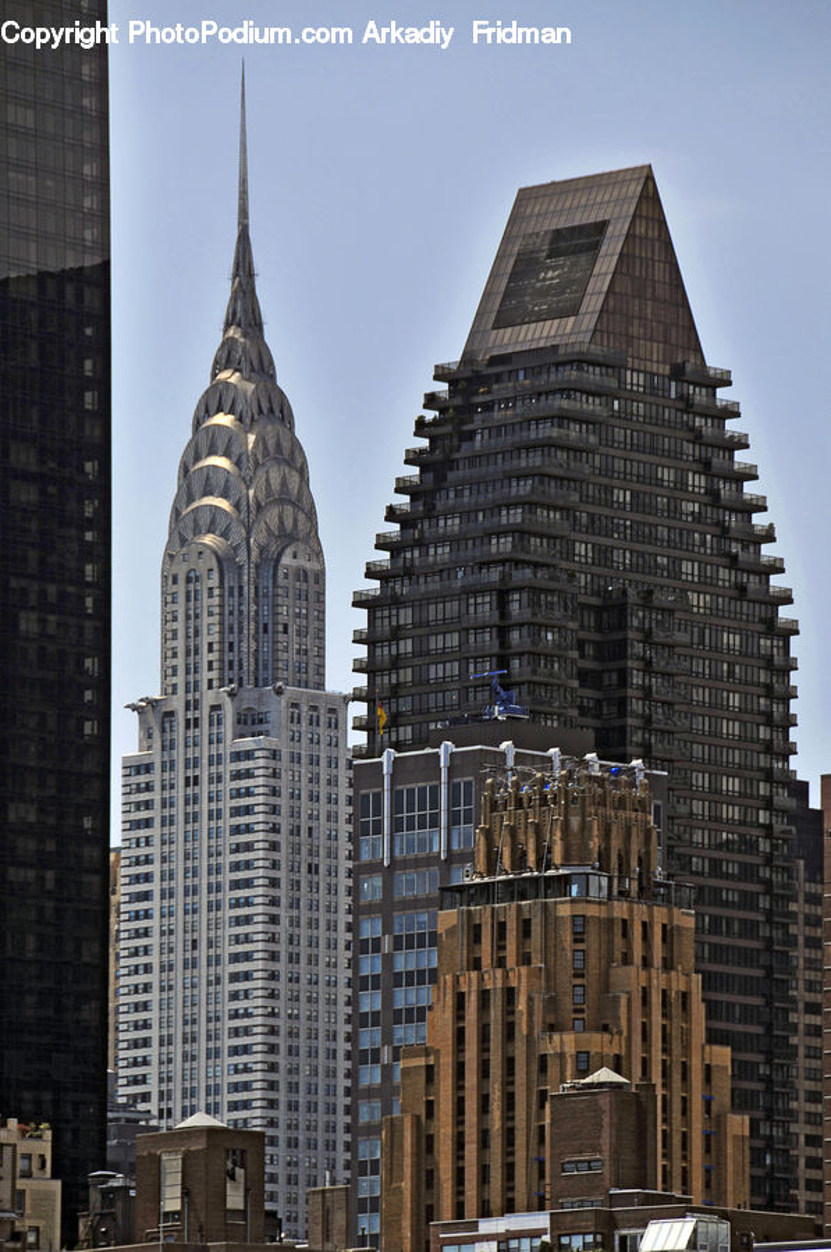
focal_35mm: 255
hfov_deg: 5.4
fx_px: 8859
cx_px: 416
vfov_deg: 8.1
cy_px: 626
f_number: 7.1
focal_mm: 170
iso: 200
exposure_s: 1/2000
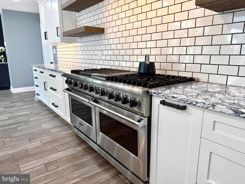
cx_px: 122
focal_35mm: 24
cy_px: 92
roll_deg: +0.7
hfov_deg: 71.6
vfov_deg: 56.8
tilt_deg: -12.6
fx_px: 170
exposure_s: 1/120
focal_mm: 6.76
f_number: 1.78
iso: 100
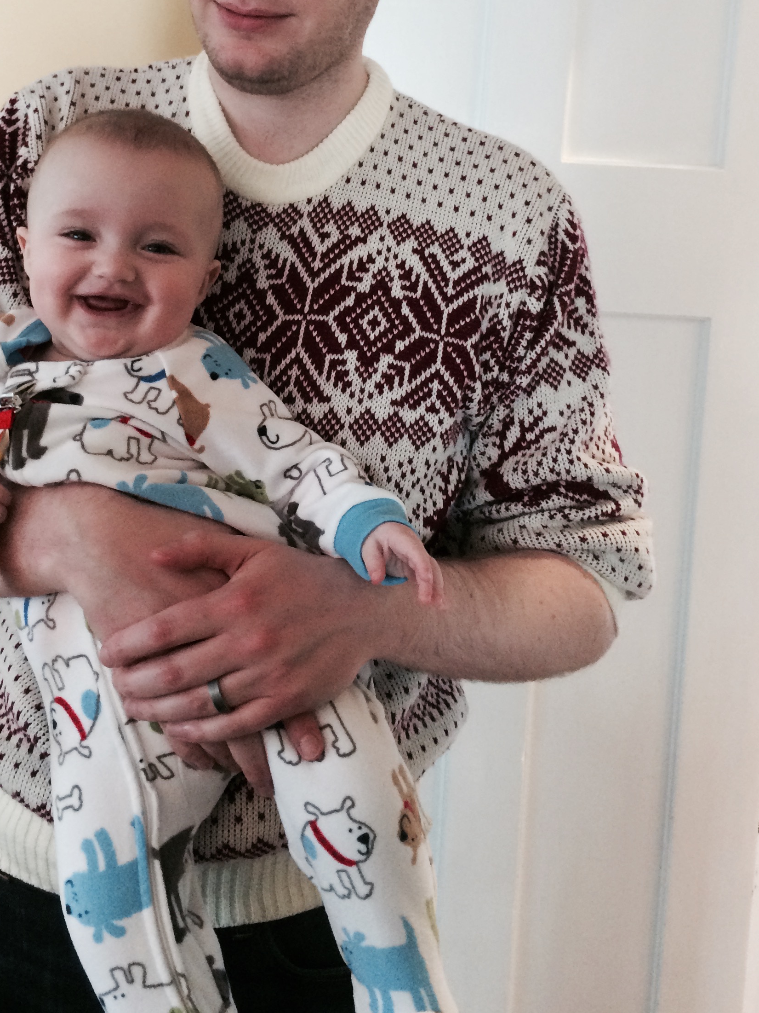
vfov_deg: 42.9
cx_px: 279
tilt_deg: -6.5
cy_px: 291
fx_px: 1257
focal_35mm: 43
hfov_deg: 33.4
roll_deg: -3.4
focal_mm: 4.15
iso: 200
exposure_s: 1/30
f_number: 2.2
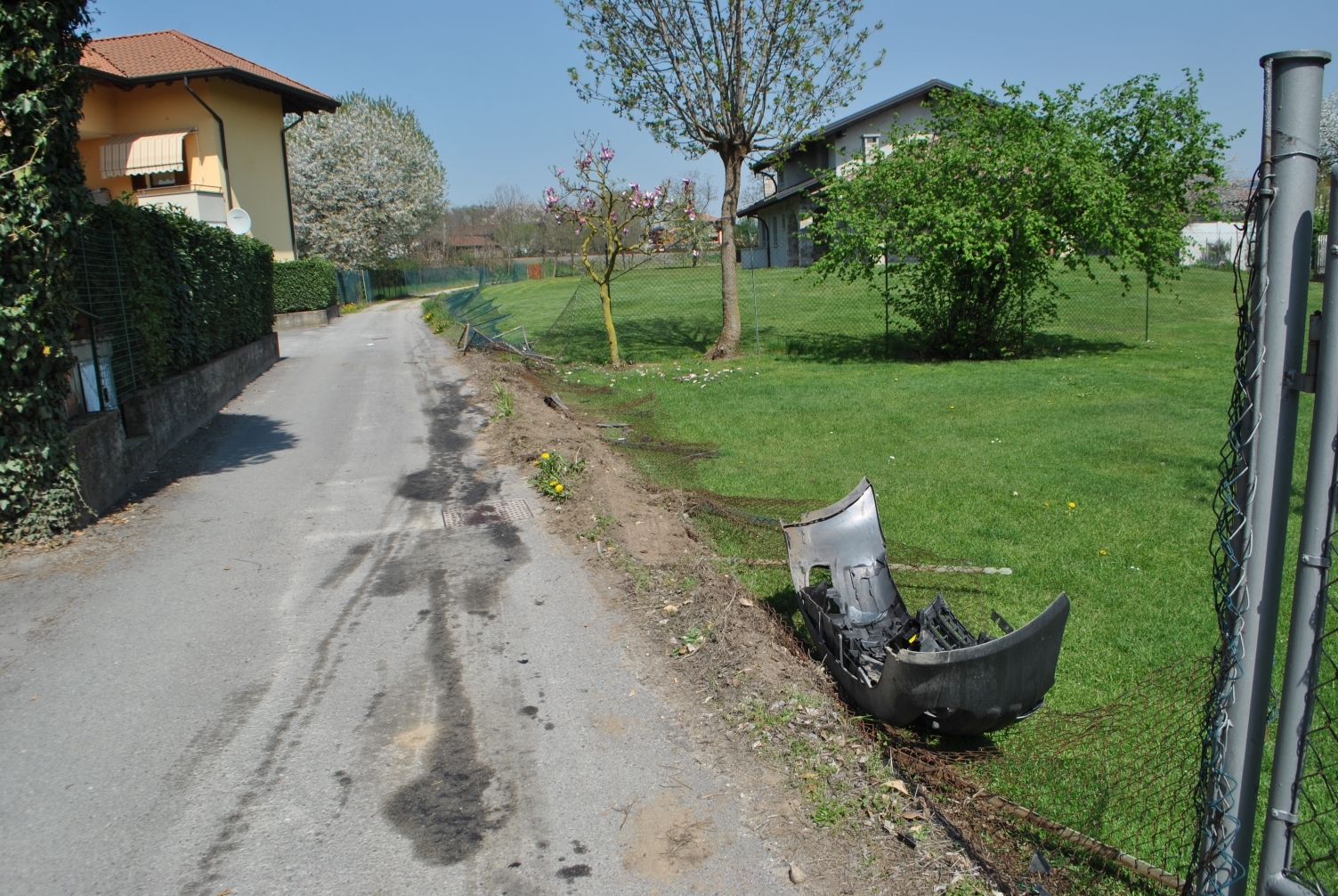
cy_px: 448
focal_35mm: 27
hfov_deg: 67.3
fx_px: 1005
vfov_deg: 48.0
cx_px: 669
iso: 100
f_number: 8
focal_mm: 18
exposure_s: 1/250
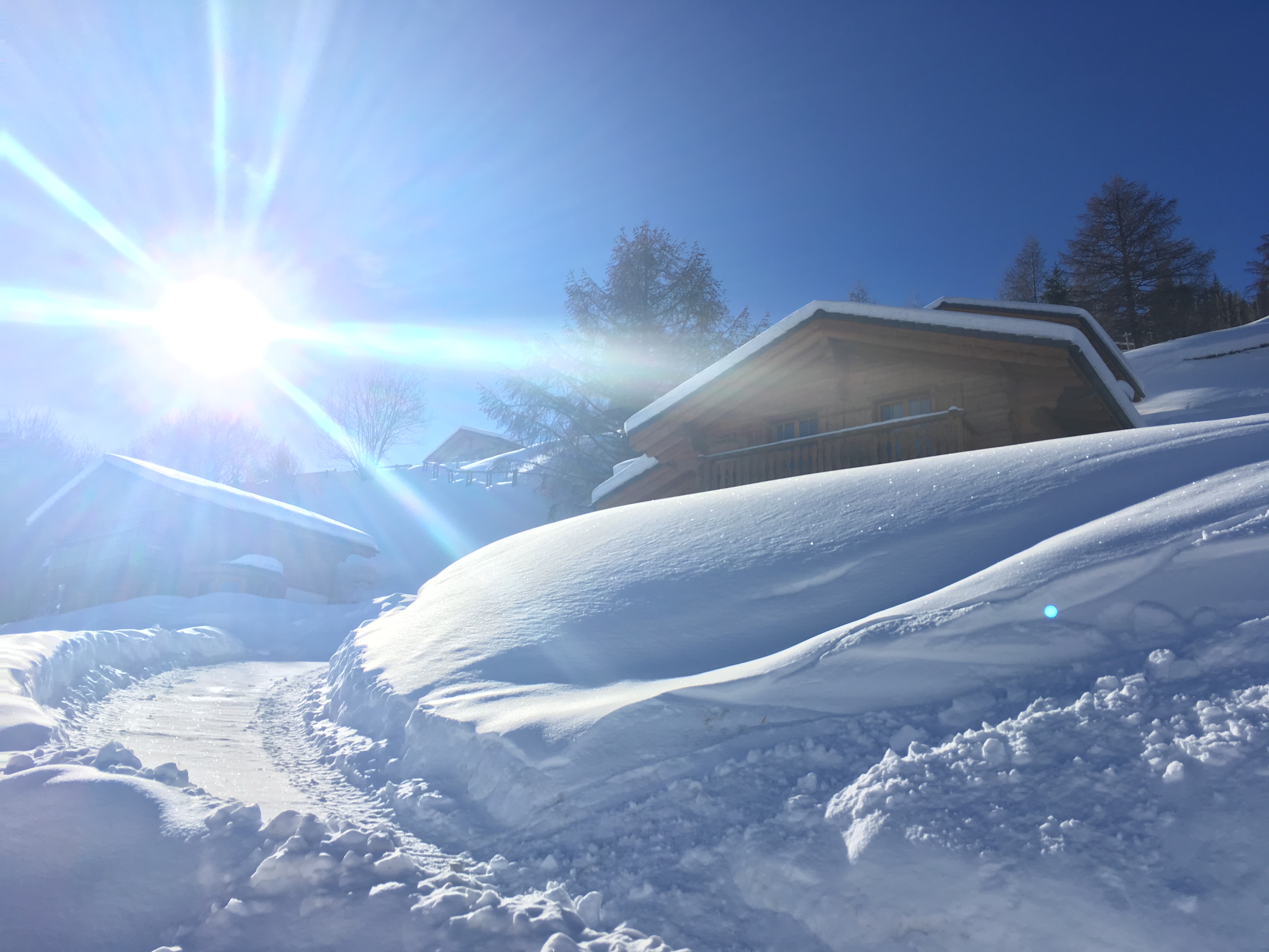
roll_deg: +0.7
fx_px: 1063
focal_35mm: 29
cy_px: 476
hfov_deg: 61.7
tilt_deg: +19.2
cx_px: 634
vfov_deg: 48.2
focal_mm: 4.15
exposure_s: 1/2079
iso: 25
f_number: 2.2
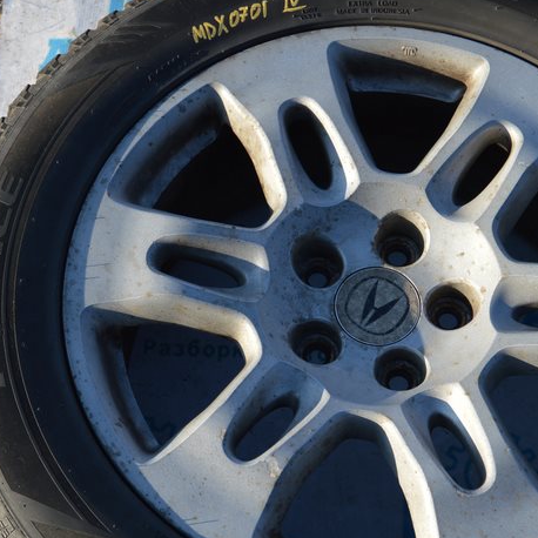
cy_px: 328
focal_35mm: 74
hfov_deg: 23.3
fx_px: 1301
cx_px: 321
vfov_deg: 23.3
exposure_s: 1/160
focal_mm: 26
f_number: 6.3
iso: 100
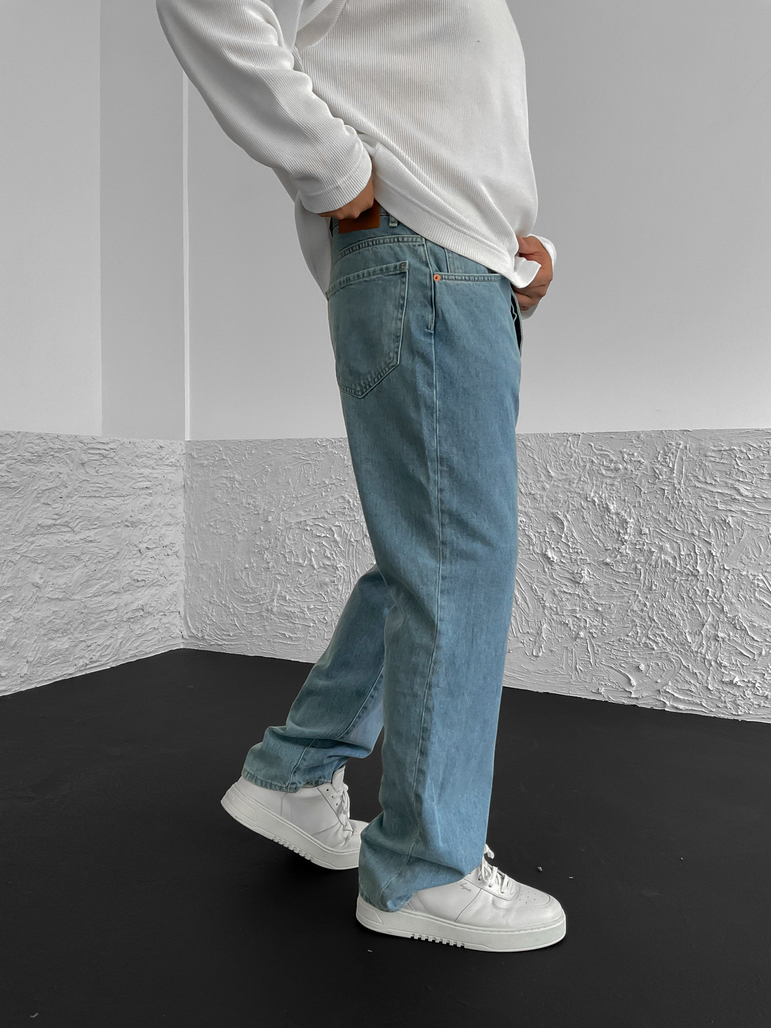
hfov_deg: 48.2
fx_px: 861
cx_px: 386
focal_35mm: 29
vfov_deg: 61.7
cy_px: 514
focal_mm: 3
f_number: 1.8
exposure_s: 1/120
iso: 64
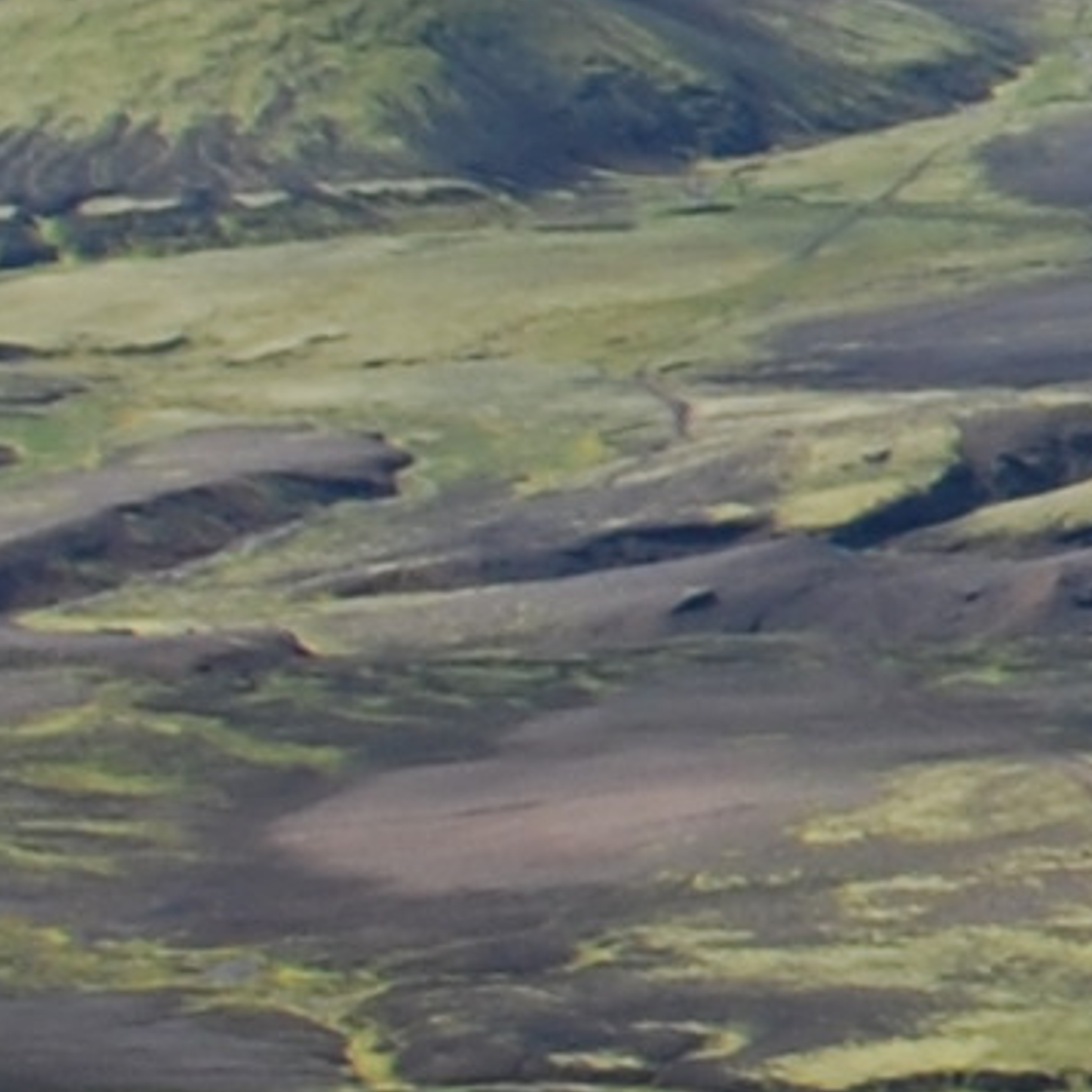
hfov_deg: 5.0
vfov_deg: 5.2
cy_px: -454
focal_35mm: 333
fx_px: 11885
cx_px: 3469
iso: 100
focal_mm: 24
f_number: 8
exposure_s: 1/250
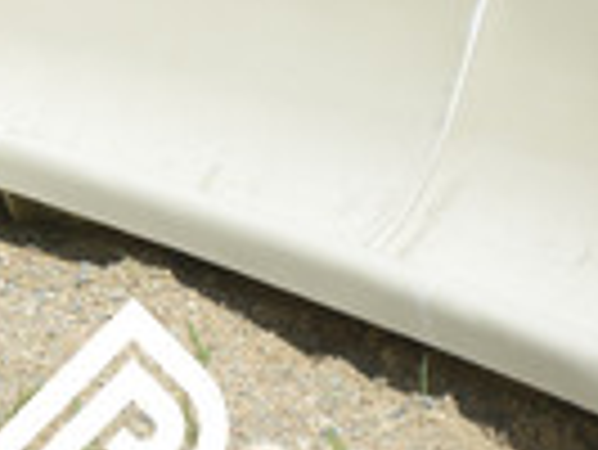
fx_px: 9769
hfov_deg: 3.5
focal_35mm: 565
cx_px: -243
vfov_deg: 2.6
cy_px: 20
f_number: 6.3
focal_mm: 195
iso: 200
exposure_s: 1/640
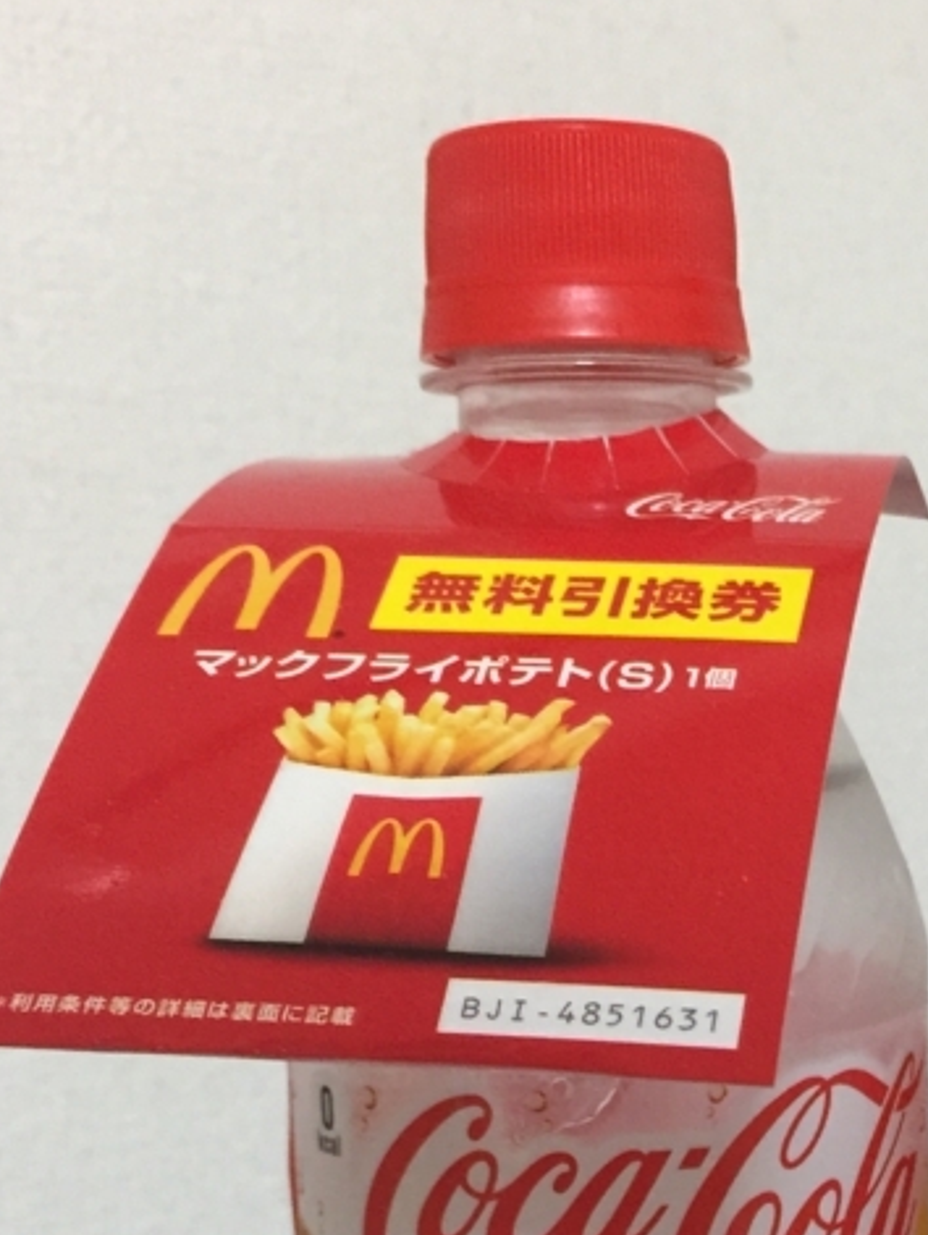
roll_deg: +1.3
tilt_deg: -7.2
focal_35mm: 63
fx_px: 2249
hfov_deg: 22.6
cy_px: 1122
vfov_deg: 29.4
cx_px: 891
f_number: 2.2
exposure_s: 1/15
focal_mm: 4.15
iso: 125
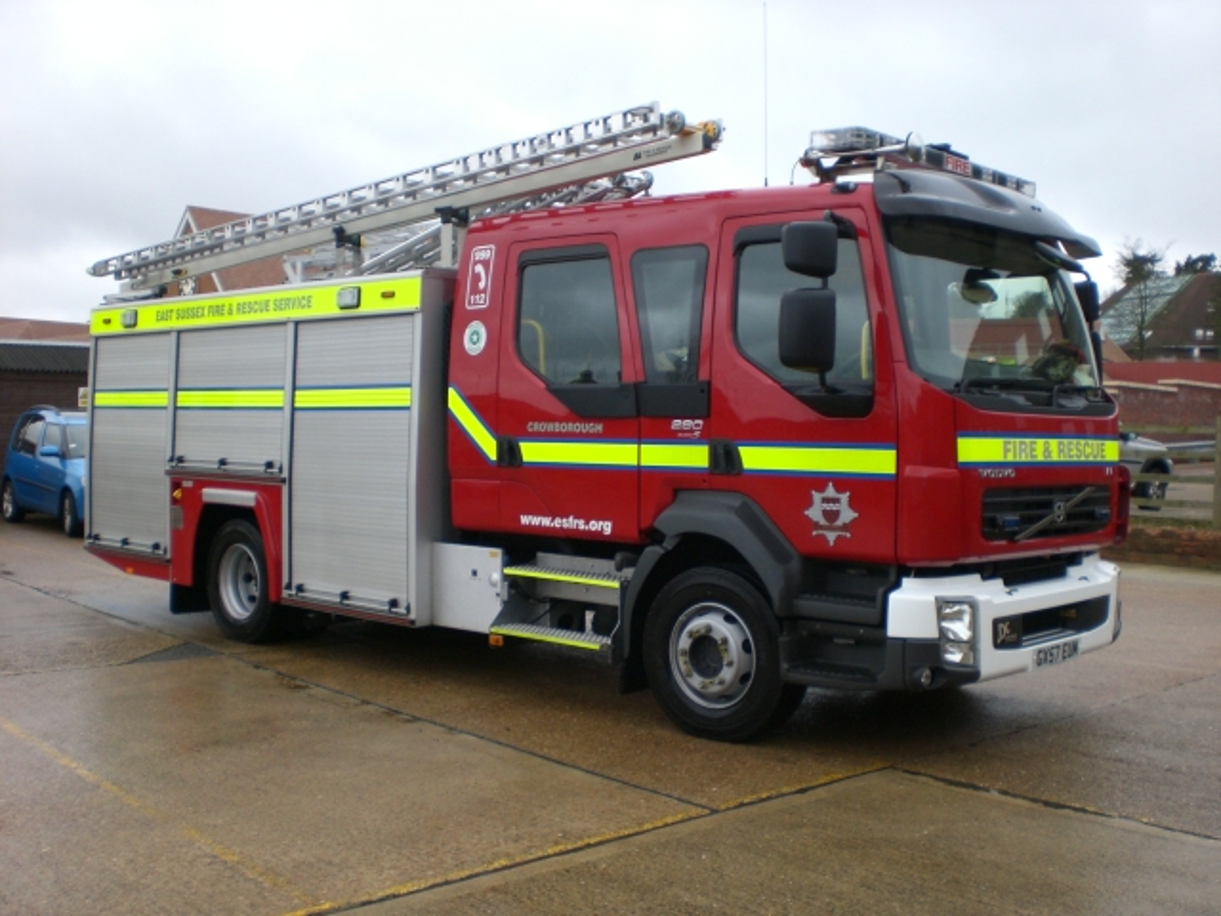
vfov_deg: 37.7
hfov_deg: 49.0
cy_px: 458
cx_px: 610
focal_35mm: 38
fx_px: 1340
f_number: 3.1
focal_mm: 6.3
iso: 100
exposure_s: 1/160
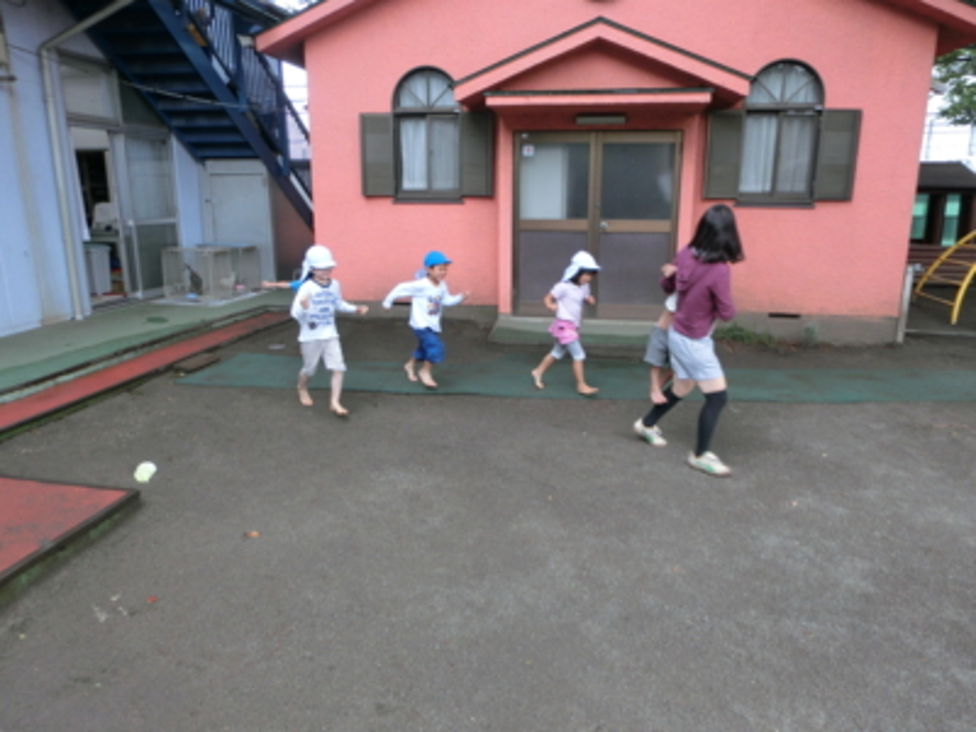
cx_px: 488
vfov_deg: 56.8
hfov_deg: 71.6
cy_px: 366
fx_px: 677
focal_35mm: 24
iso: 100
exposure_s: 1/125
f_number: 3
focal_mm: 4.24
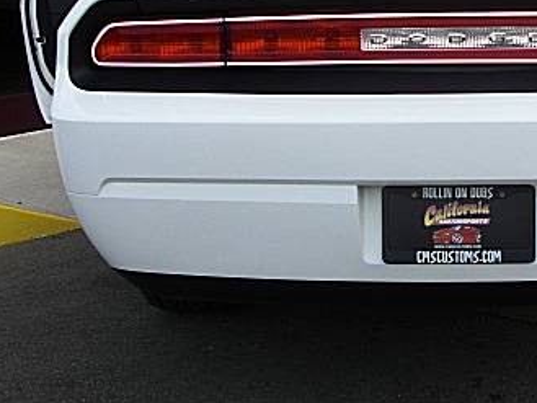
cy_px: 95
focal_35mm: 70
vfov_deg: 20.8
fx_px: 1086
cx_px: 437
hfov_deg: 27.2
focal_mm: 6.3
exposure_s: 1/200
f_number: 2.8
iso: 50
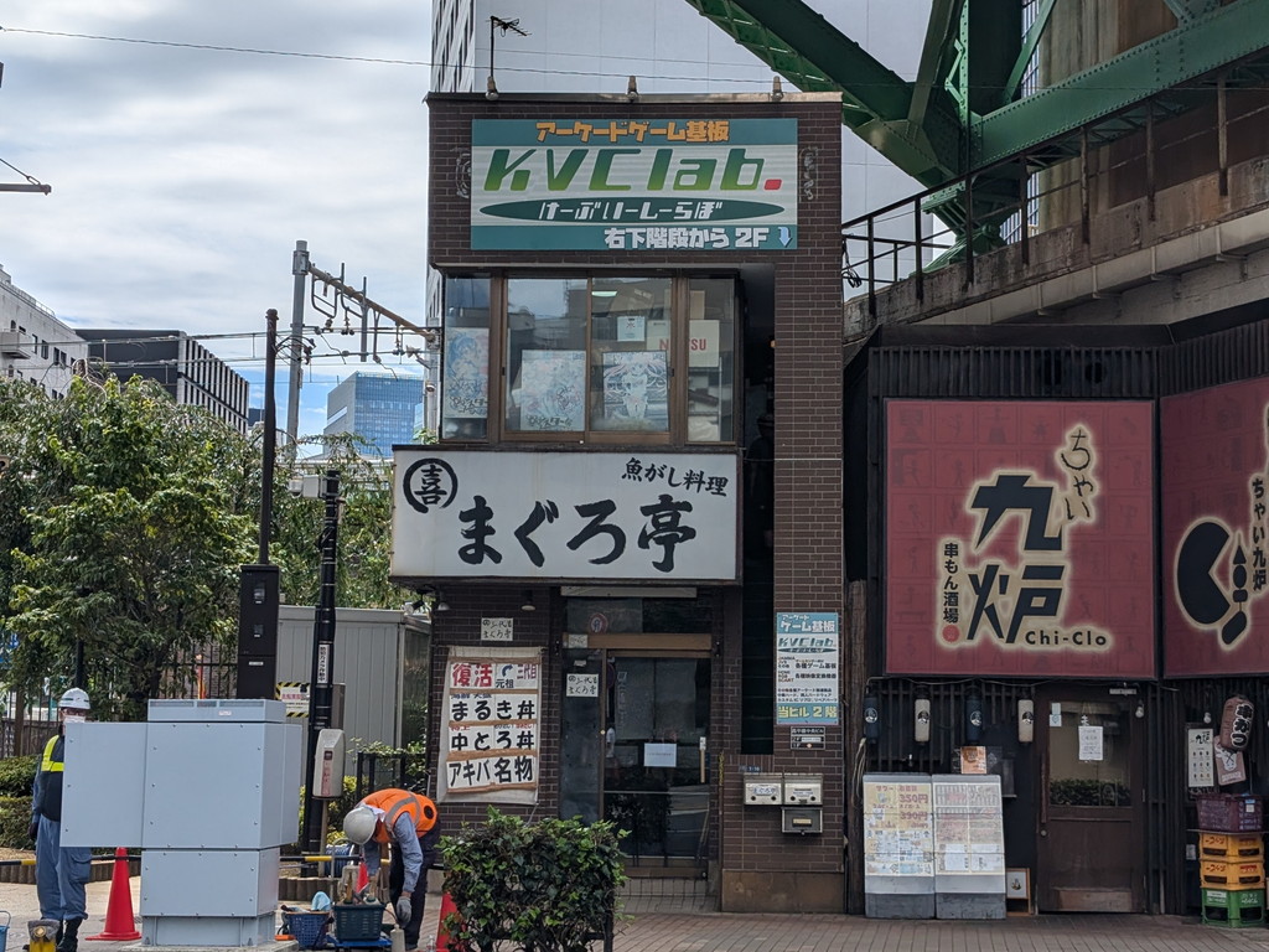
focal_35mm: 49
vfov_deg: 29.7
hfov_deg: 38.9
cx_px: 634
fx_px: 1796
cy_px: 476
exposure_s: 1/1497
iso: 21
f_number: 1.68
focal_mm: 6.9
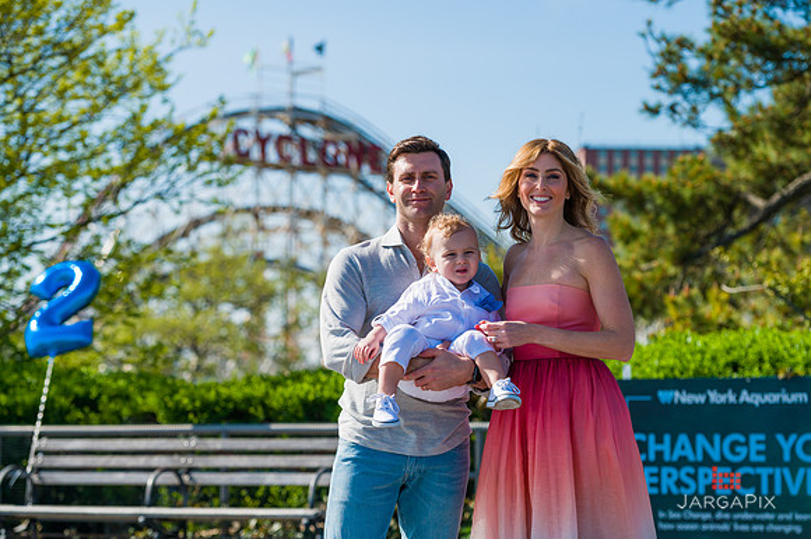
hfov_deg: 18.6
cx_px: 406
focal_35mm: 110
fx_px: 2477
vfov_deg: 12.4
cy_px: 270
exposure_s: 1/2500
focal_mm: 110
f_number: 5
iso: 200
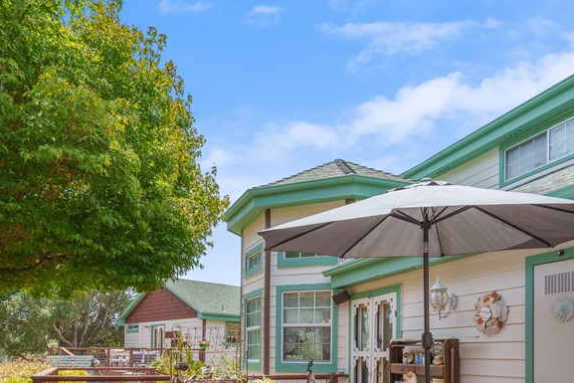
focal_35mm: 32
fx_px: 510
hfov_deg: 58.7
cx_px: 281
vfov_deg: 38.1
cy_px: 352
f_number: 7.1
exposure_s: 1/1600
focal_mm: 17
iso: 640
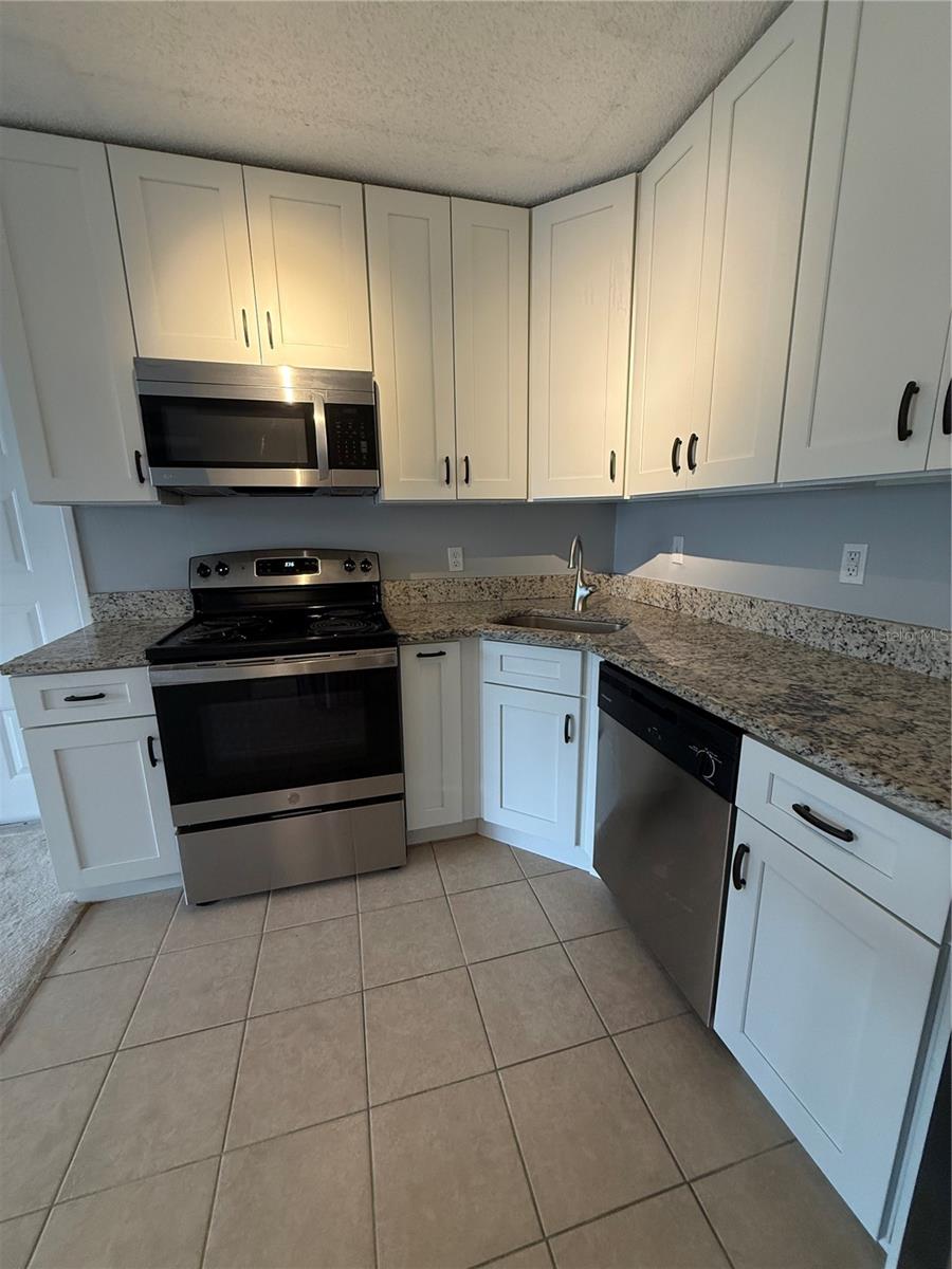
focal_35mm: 14
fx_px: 513
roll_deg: +0.8
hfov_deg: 85.7
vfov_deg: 102.1
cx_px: 476
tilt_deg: -12.1
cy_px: 634
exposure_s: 1/120
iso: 320
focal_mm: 2.22
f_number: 2.2
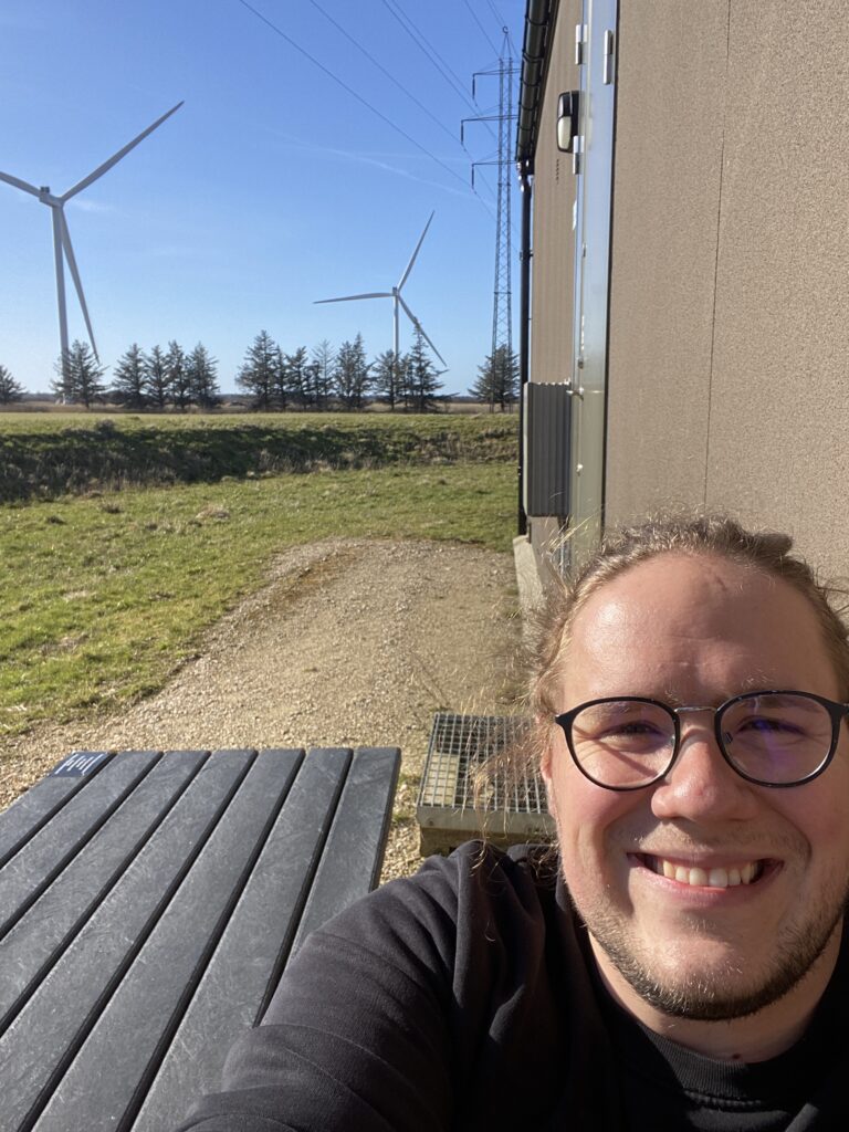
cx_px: 424
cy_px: 566
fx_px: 981
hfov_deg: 46.8
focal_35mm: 30
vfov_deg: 60.0
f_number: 2.2
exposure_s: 1/931
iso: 25
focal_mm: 2.71
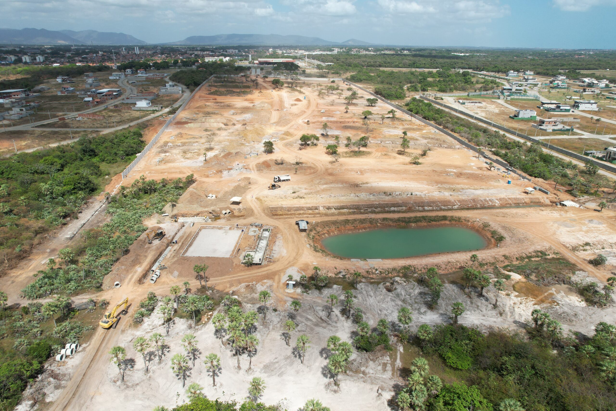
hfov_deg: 78.6
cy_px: 206
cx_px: 308
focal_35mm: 22
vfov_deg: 57.2
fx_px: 376
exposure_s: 1/2000
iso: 110
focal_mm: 8.38
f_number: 2.8
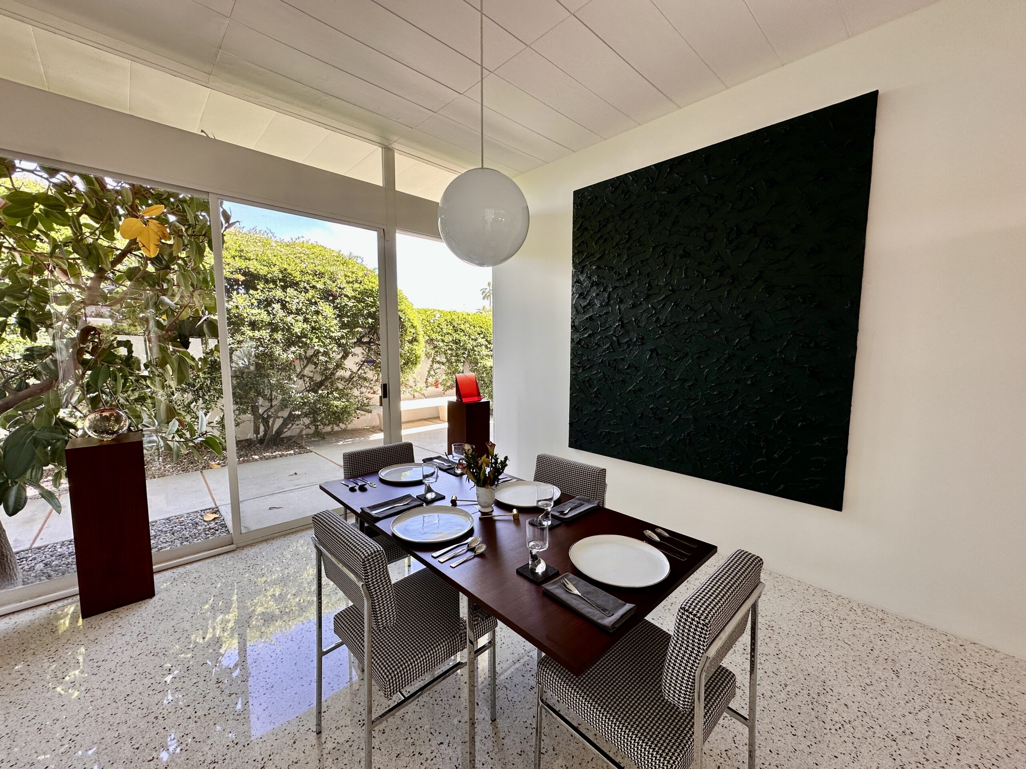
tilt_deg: -5.9
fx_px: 415
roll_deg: -0.4
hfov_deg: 102.1
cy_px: 384
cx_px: 513
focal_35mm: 14
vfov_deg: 85.7
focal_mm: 2.22
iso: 50
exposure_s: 1/99
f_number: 2.2
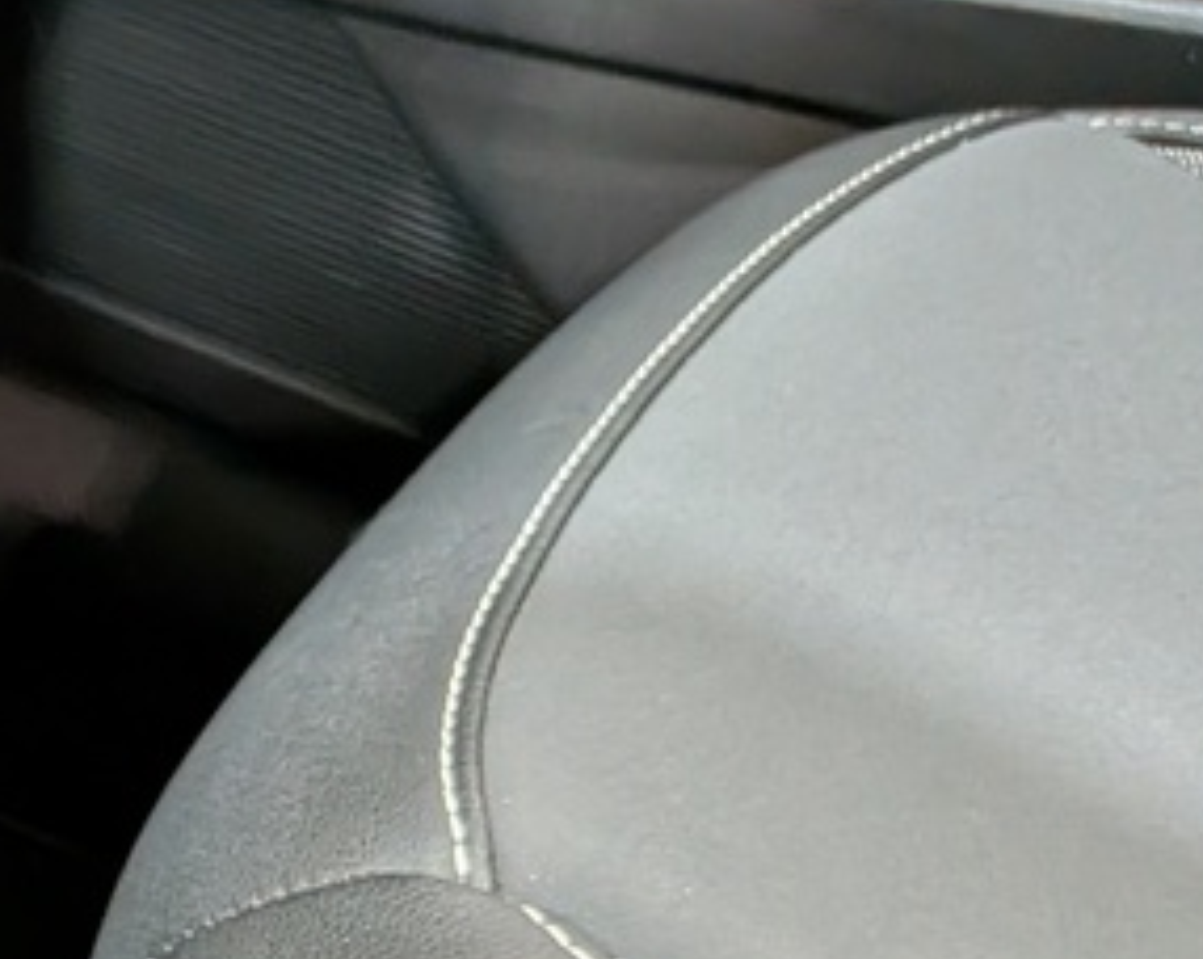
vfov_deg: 17.2
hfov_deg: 18.4
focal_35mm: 84
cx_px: -888
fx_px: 2987
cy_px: 1224
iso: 48
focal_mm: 4.53
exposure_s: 1/60
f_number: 1.7
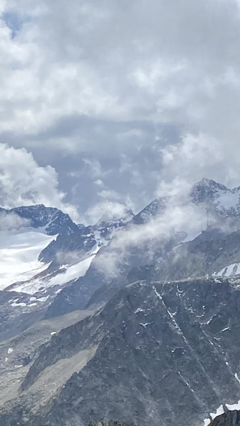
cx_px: -303
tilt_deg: -7.0
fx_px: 1119
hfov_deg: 10.7
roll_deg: +0.8
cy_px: 429
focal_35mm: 99
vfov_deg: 20.8
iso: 32
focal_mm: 4.25
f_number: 1.8
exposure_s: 1/6410
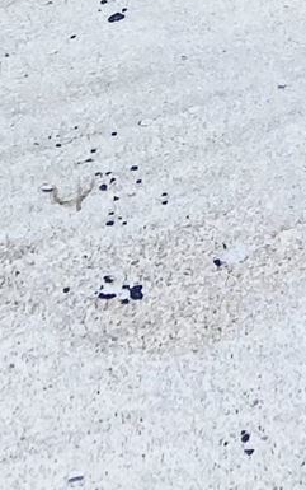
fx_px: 2199
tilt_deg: -8.4
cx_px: 670
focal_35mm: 165
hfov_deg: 7.5
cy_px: -895
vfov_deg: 10.0
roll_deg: +0.5
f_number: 1.8
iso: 32
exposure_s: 1/291
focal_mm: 4.25
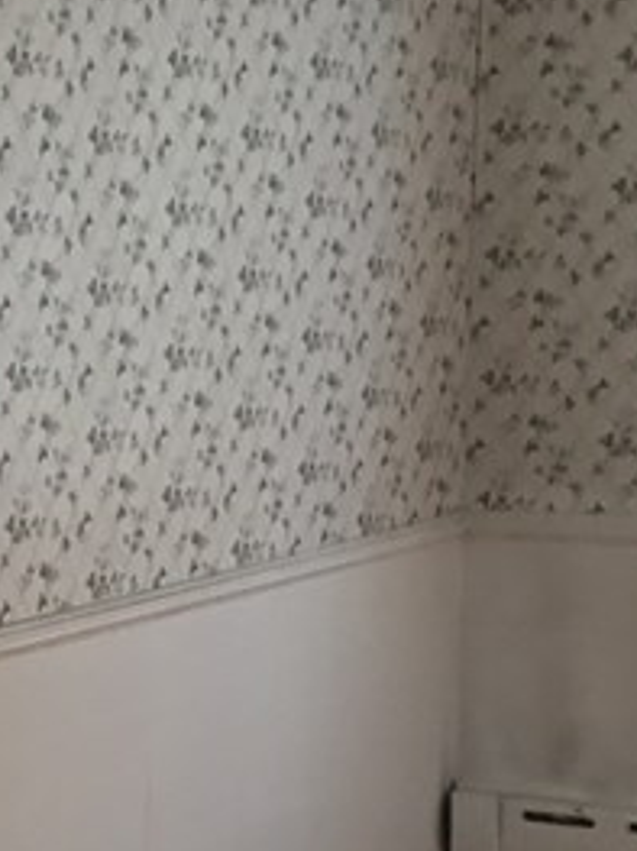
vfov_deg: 17.2
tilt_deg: -7.9
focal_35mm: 113
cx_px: -404
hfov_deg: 12.3
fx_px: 2775
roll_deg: +4.6
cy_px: 777
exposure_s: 1/10
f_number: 2.2
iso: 80
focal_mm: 4.15
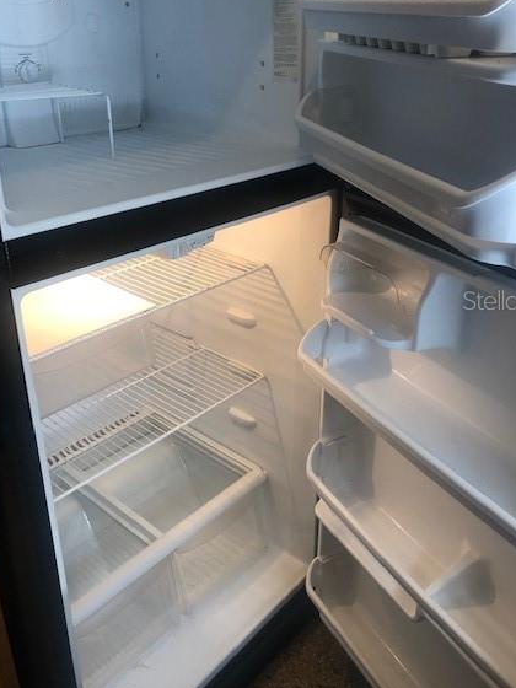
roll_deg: -2.0
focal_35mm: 32
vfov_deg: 56.6
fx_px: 636
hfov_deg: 44.1
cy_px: 300
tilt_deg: -25.9
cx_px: 284
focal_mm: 3.99
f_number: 1.8
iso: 20
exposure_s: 1/30
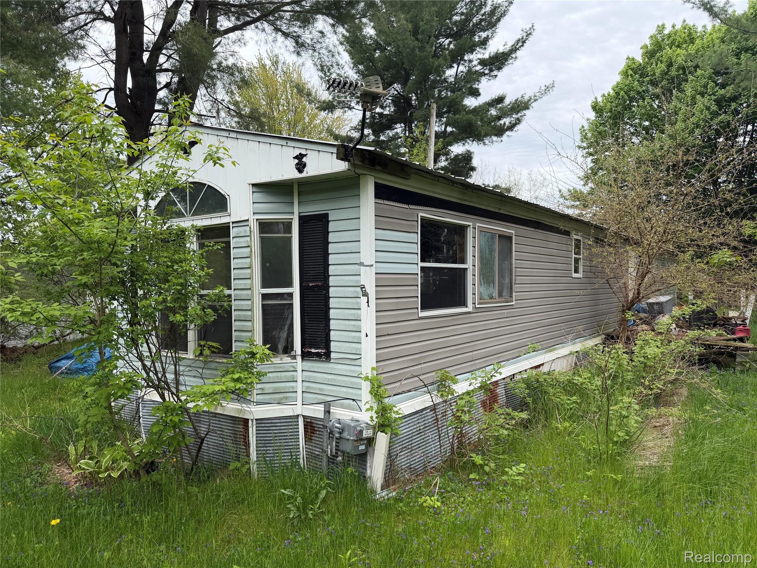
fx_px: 525
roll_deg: +0.1
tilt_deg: -0.6
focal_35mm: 24
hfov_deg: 71.6
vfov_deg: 56.8
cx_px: 378
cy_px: 284
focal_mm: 6.76
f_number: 1.78
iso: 100
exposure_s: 1/1689
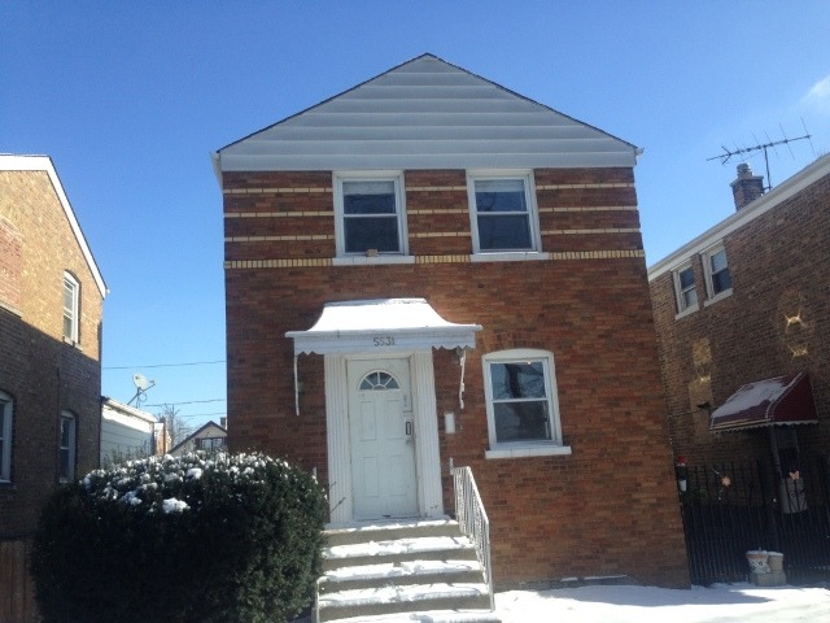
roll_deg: -1.4
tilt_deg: +6.7
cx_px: 415
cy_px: 312
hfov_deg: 55.4
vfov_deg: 42.9
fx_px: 791
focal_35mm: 33
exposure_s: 1/1153
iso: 50
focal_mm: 4.12
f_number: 2.4
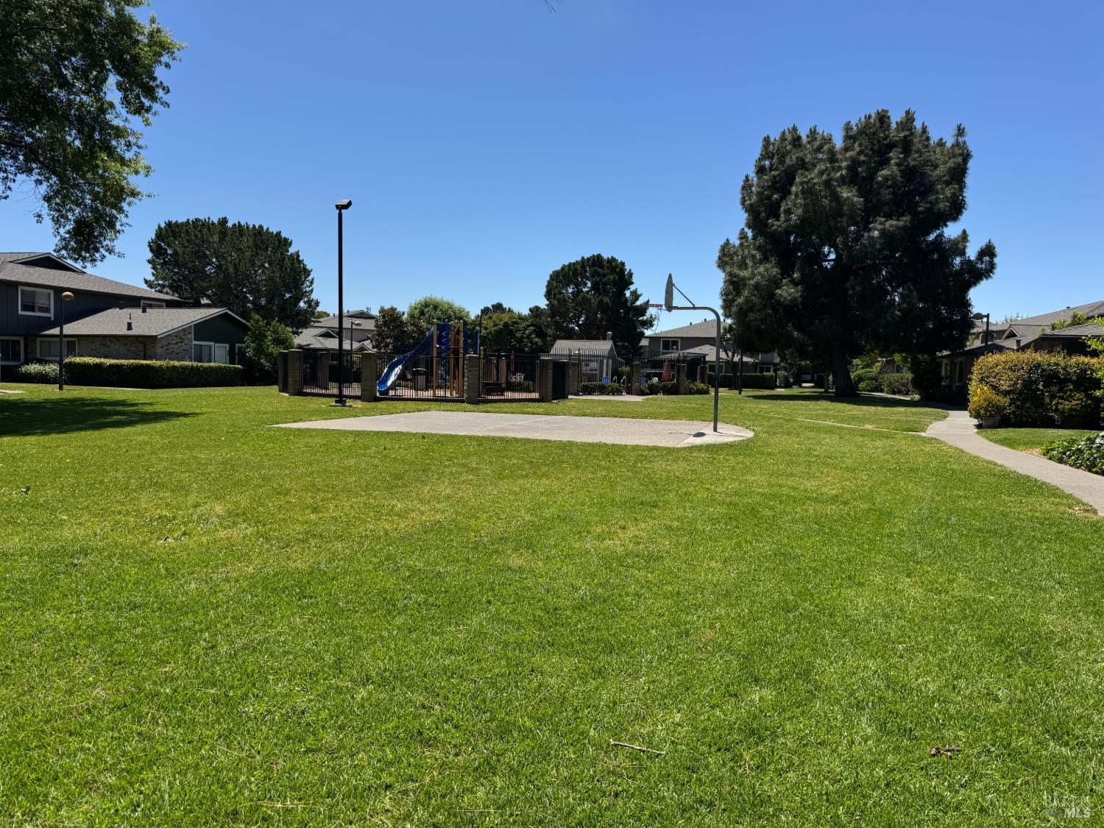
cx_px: 552
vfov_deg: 56.8
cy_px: 414
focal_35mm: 24
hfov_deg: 71.6
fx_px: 765
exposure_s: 1/4950
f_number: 1.78
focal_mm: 6.76
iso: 80
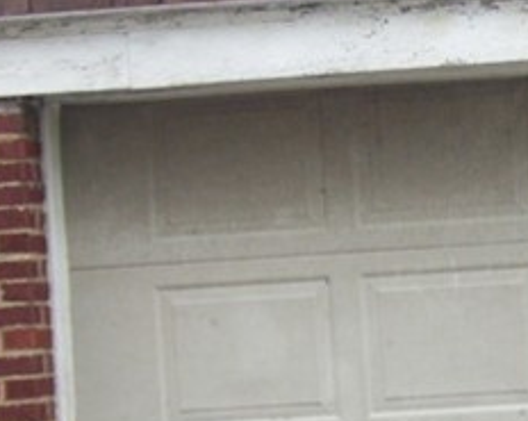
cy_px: 380
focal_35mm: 155
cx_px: 548
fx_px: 2419
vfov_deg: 9.9
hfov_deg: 12.3
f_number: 2.7
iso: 80
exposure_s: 1/250
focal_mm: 6
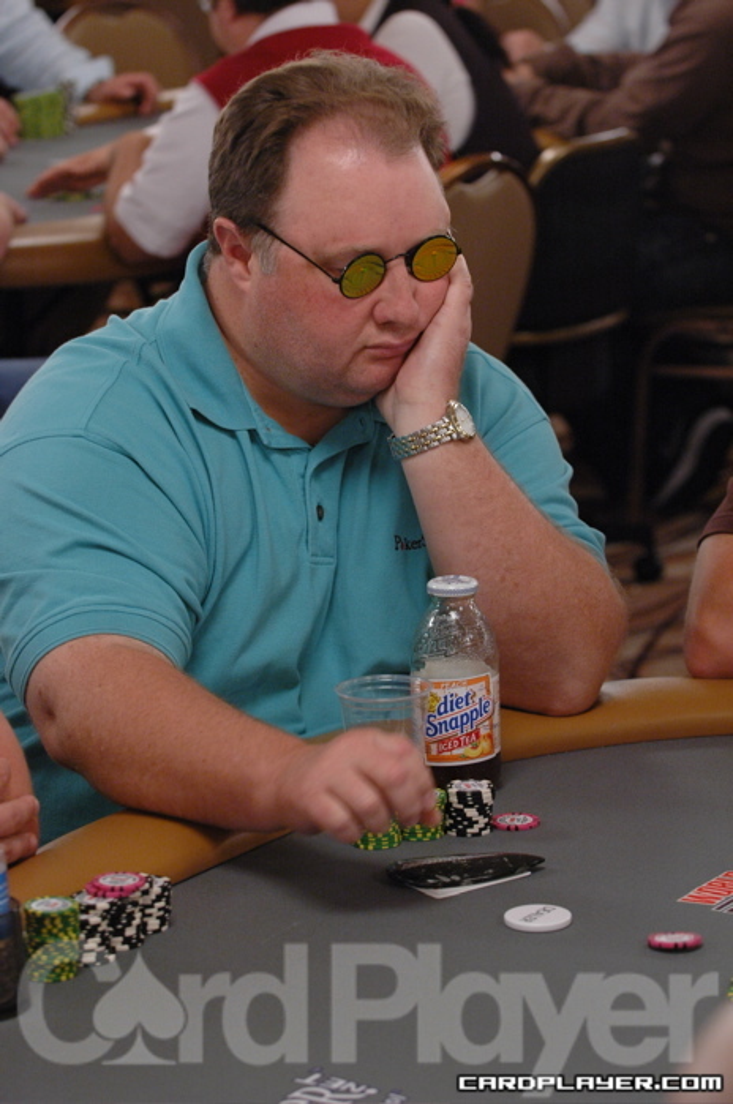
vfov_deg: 16.7
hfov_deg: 11.1
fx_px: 3768
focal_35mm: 123
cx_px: 366
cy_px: 552
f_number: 4
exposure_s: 1/50
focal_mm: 82
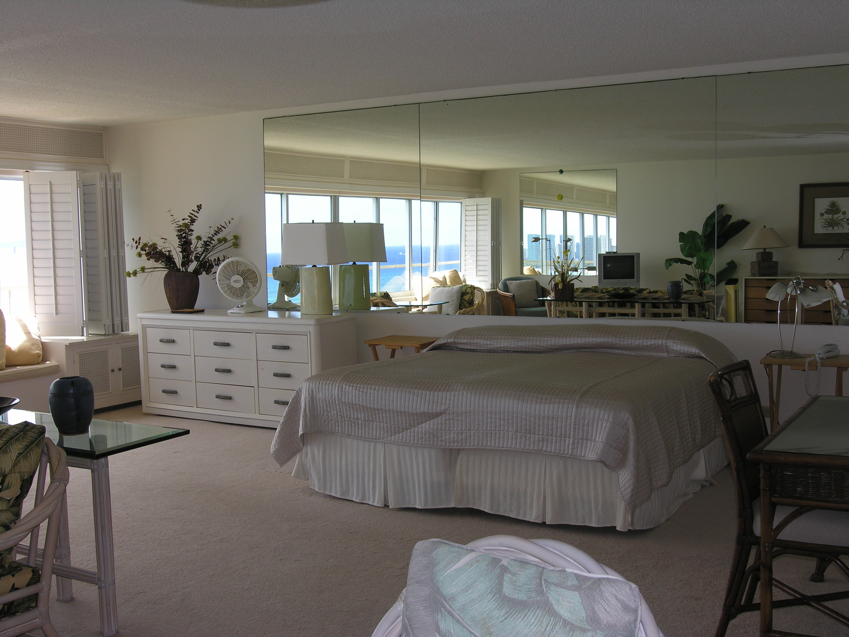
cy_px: 318
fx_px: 957
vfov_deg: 36.8
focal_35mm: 39
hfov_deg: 47.9
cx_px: 424
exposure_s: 1/96.6
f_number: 5
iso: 50
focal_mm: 10
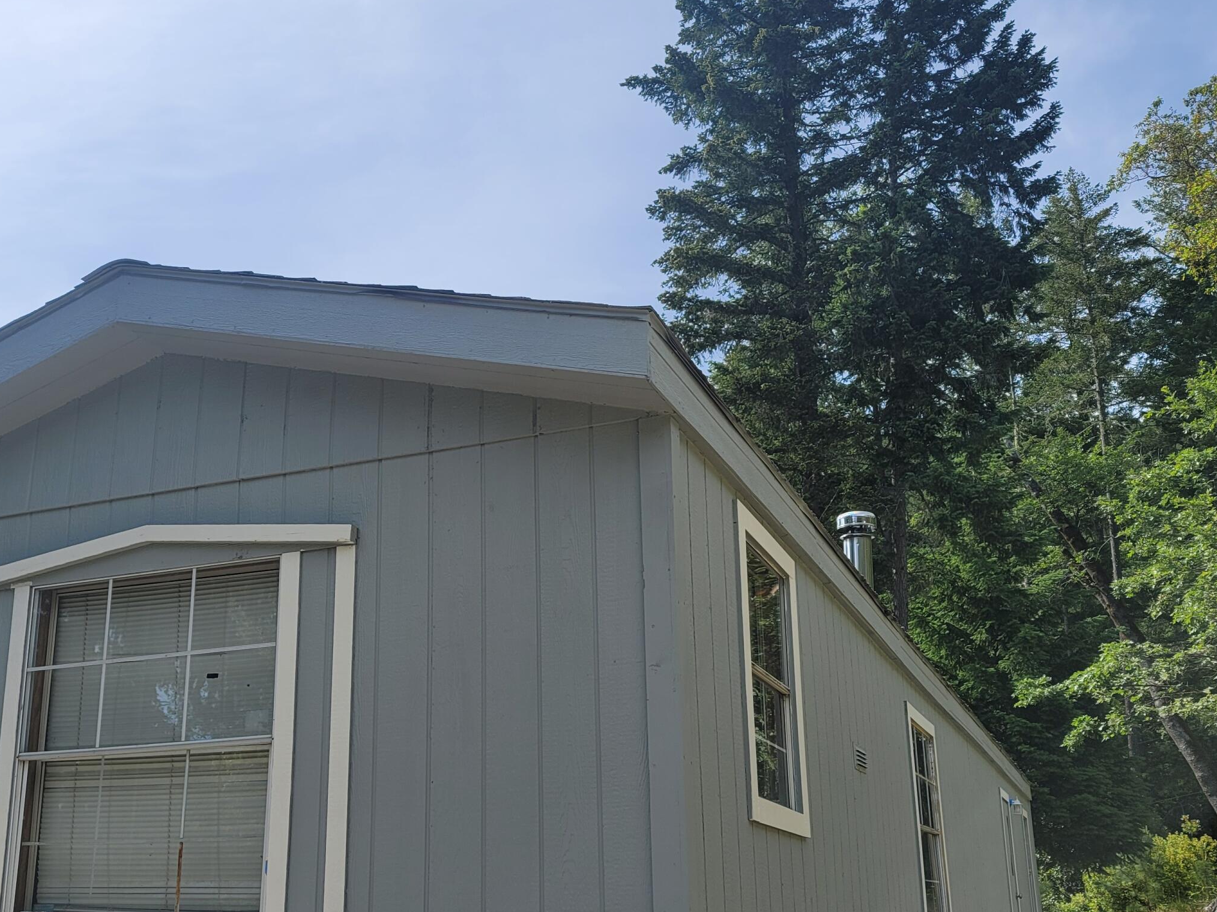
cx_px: 528
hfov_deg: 50.0
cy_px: 562
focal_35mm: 37
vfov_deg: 38.5
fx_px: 1301
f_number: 1.8
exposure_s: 1/1132
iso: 20
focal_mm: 7
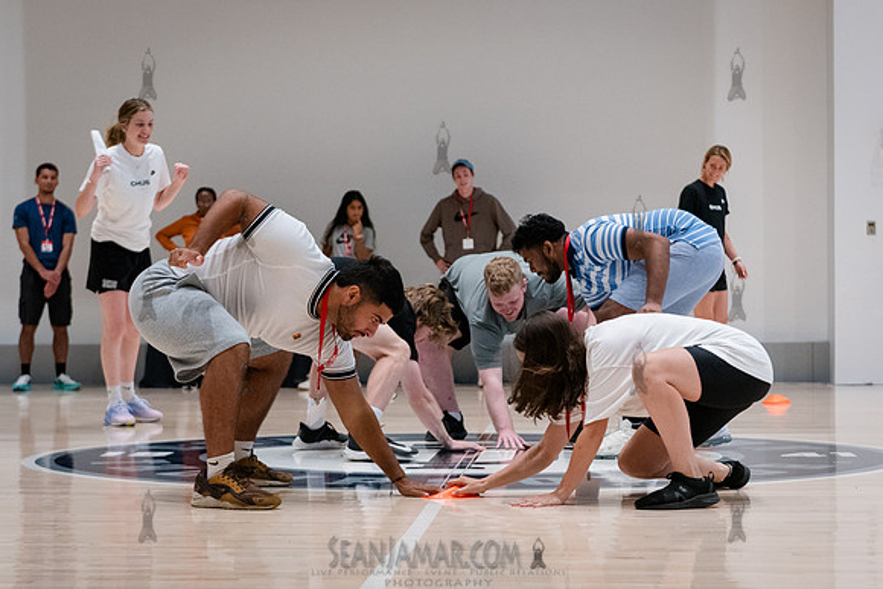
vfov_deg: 16.4
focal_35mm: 83
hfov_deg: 24.4
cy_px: 330
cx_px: 422
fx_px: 2039
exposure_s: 1/640
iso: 5000
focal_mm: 62
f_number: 3.5
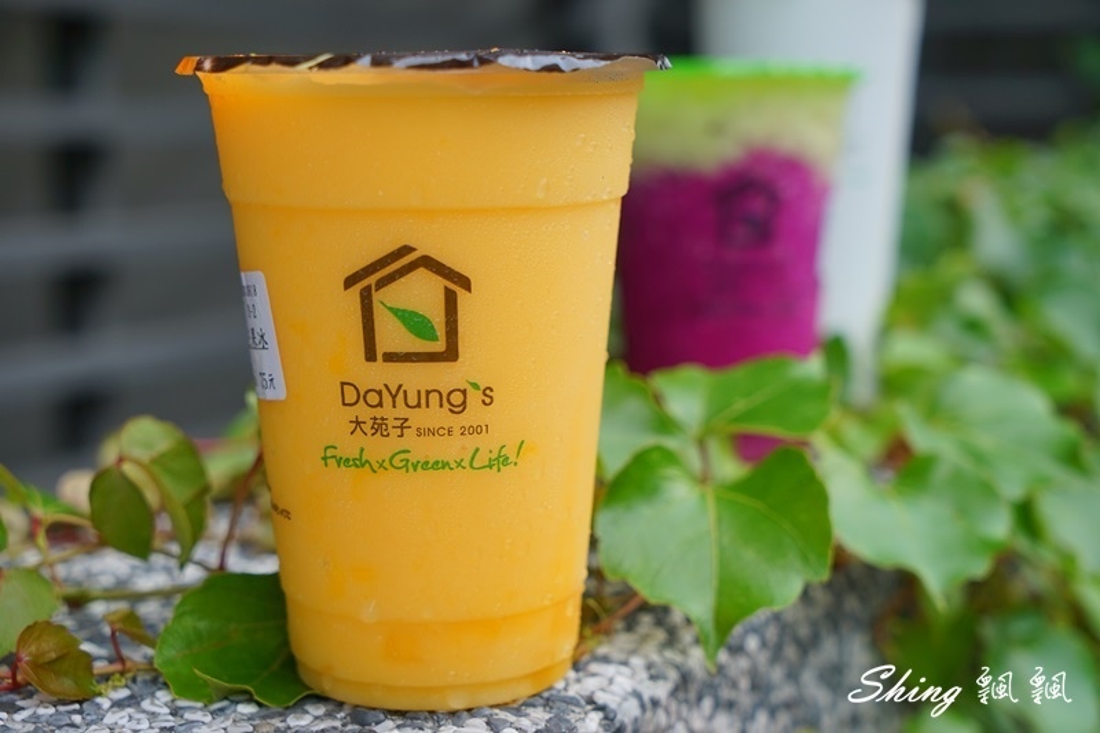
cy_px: 366
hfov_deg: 33.4
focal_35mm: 60
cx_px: 550
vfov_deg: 22.6
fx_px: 1833
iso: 125
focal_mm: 60
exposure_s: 1/60
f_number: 5.6
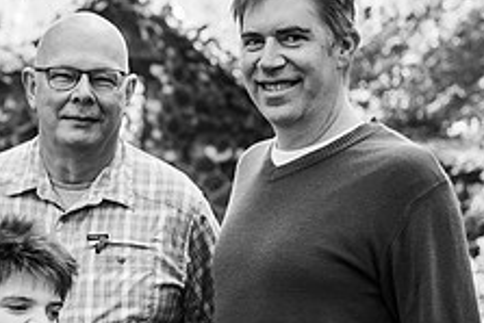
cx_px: 33
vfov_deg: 10.1
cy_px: 335
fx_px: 1816
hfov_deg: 15.0
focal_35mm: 135
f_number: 4
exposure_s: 1/320
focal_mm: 52
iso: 500
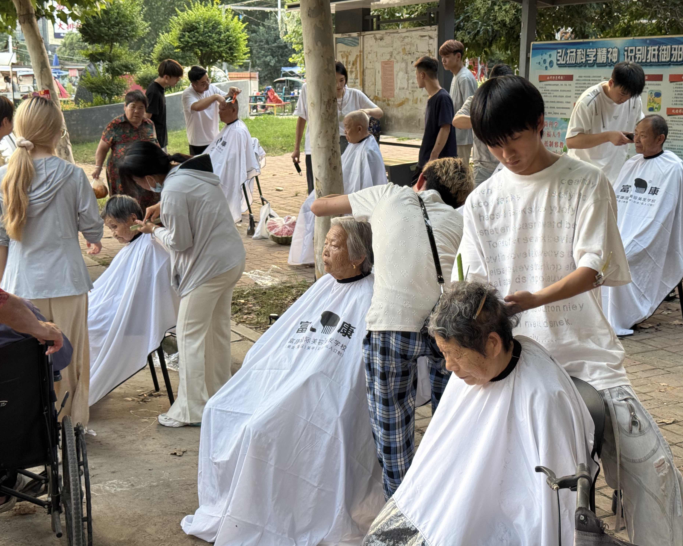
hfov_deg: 36.6
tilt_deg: -9.3
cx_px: 368
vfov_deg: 29.7
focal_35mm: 51
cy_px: 270
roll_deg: +0.2
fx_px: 1031
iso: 100
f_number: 1.78
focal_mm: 6.76
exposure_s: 1/104
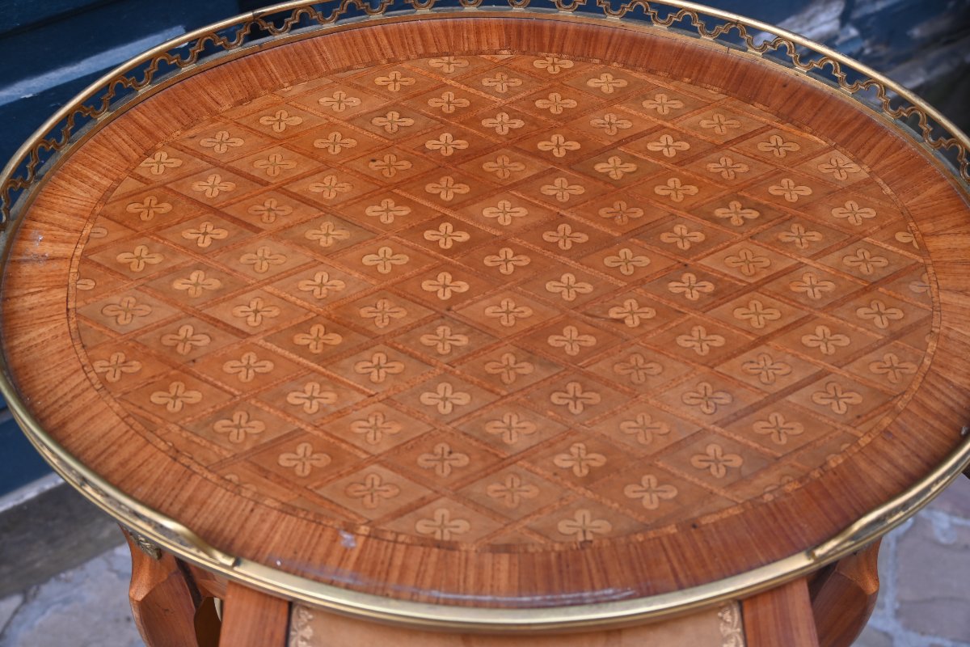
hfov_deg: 49.6
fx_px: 1051
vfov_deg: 34.2
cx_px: 485
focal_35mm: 39
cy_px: 324
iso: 200
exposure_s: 1/250
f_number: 4.5
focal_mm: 26
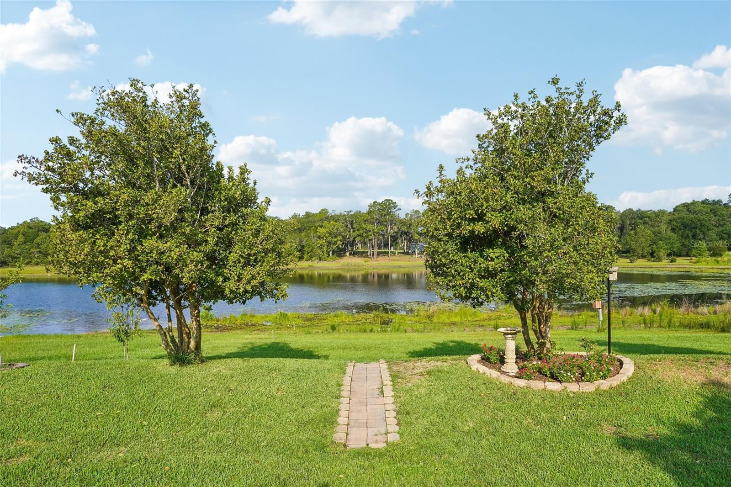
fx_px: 508
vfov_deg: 51.3
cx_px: 366
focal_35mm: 25
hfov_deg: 71.5
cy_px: 244
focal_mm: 25
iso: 125
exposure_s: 1/30
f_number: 20
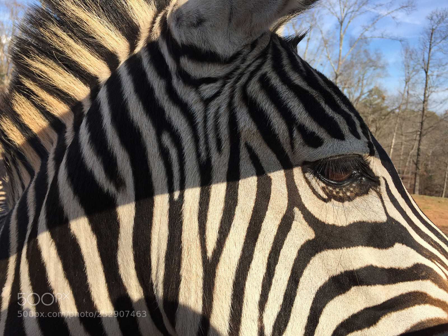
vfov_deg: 48.2
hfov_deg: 61.7
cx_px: 224
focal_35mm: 29
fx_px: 375
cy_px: 168
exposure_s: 1/1364
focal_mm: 4.15
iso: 32
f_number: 2.2
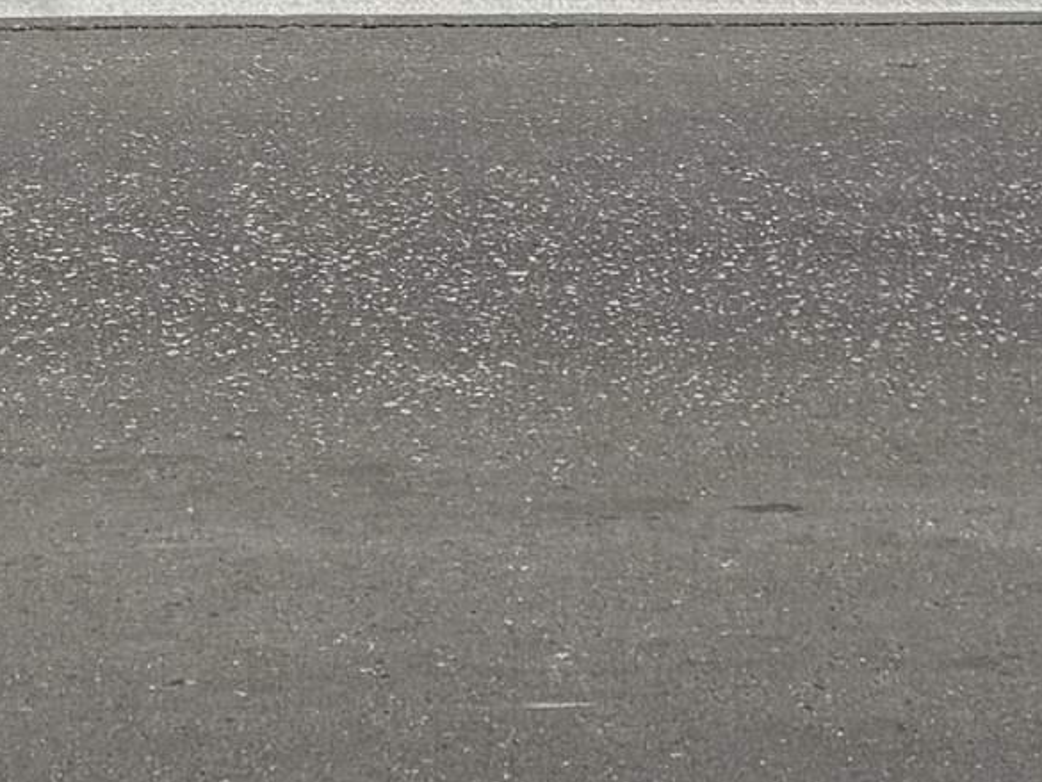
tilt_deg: -1.3
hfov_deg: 15.0
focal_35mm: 126
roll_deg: +0.5
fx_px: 3794
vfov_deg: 10.2
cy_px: -1113
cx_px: -251
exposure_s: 1/6173
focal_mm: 6.76
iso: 80
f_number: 1.78
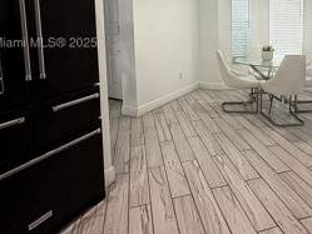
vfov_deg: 48.3
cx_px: 208
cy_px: 45
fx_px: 243
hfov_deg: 63.6
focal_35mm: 27
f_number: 2.2
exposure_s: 1/120
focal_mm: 2.22
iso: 80
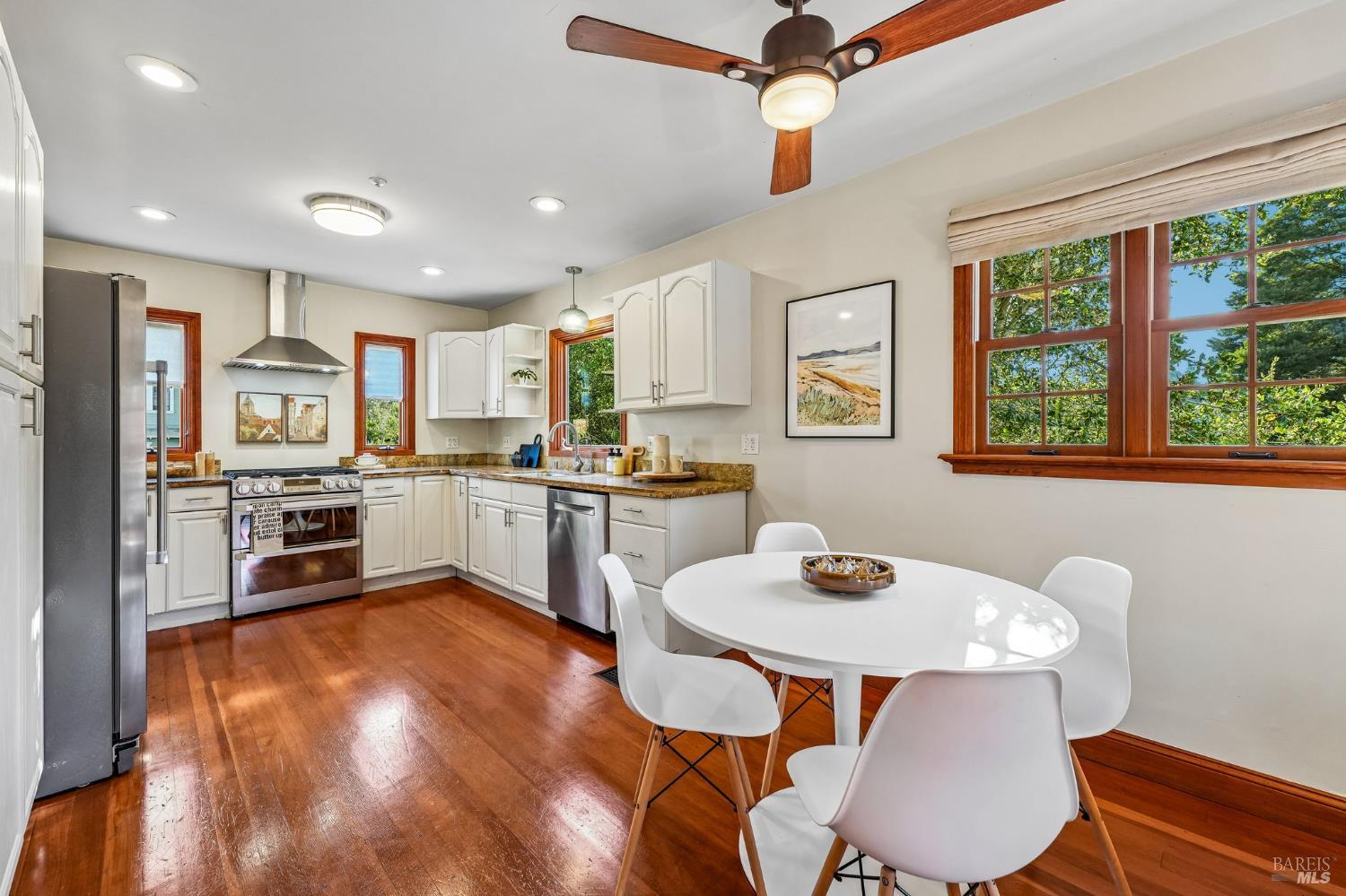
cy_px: 448
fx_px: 523
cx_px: 673
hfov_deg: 104.3
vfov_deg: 81.2
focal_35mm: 14
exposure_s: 1/10
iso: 500
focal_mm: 14
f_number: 8
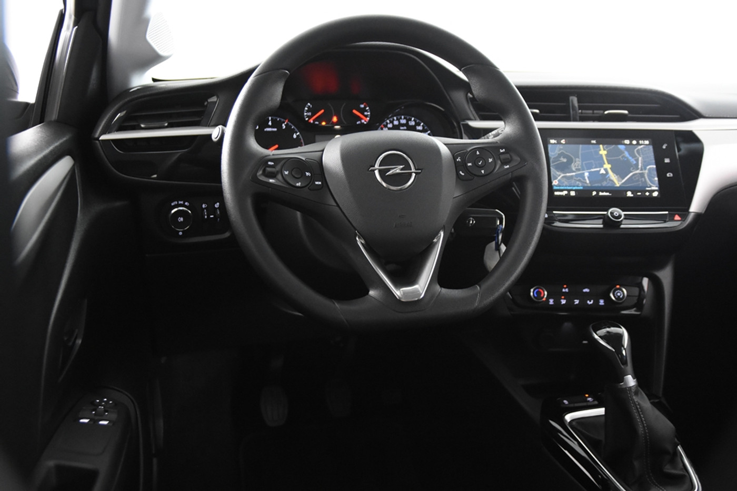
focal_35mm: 39
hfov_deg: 49.6
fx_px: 798
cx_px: 368
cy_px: 246
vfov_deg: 34.2
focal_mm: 26
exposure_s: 1/40
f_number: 3.2
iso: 4500
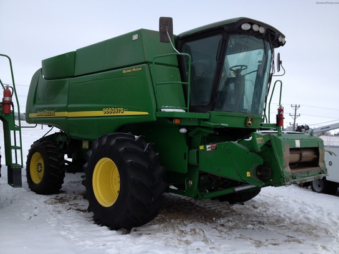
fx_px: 343
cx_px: 170
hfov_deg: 52.6
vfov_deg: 40.7
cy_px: 127
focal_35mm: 35
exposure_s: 1/805
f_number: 2.4
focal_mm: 4.28
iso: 50
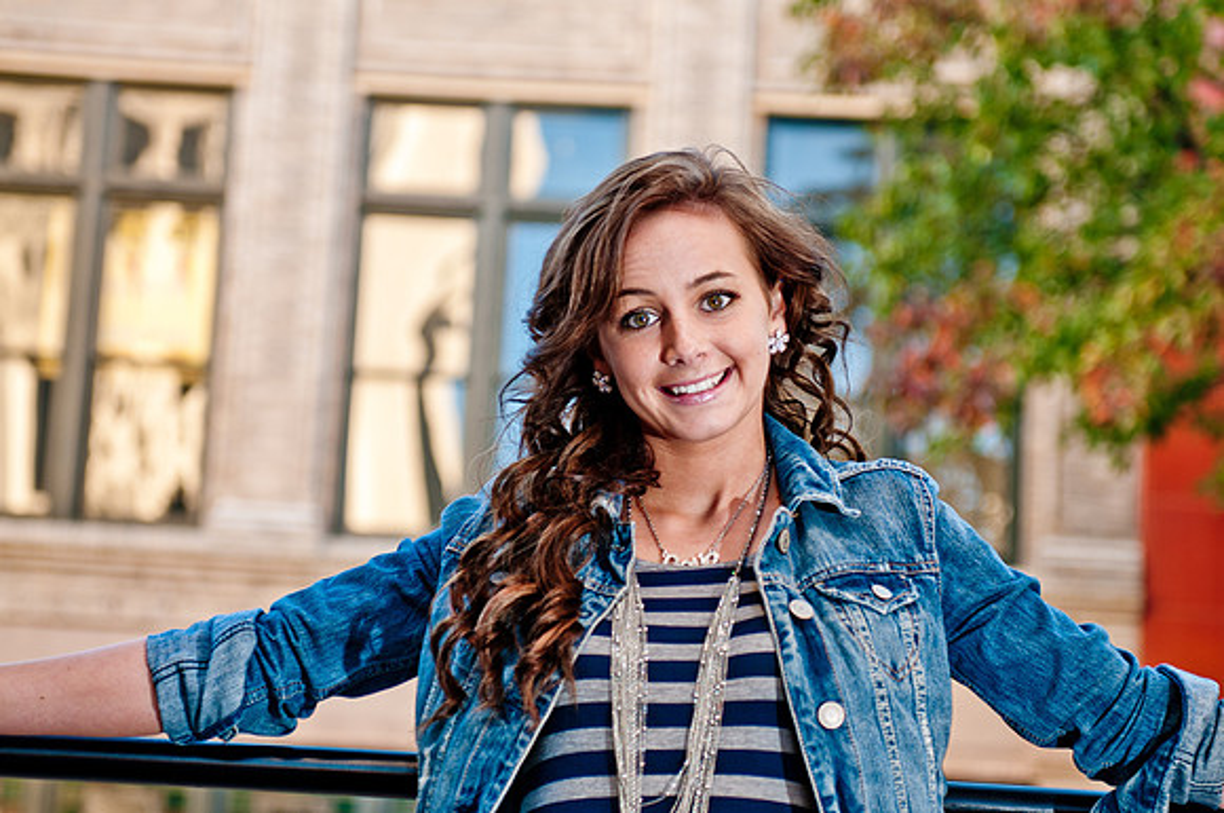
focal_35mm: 105
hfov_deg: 19.5
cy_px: 406
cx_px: 612
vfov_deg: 13.0
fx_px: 3565
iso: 200
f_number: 3.2
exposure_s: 1/60
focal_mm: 70
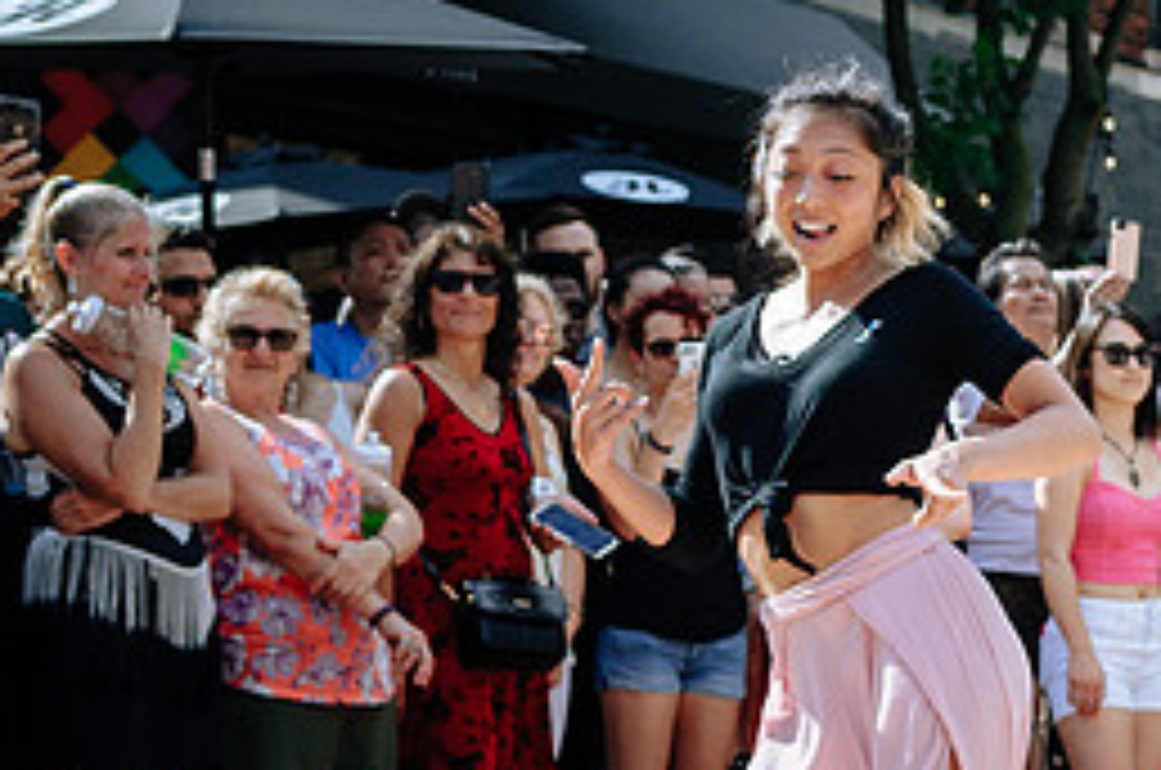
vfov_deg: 12.6
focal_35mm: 108
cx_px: 1210
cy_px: 552
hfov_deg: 18.4
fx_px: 3477
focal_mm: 32
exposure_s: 1/1250
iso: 100
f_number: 4
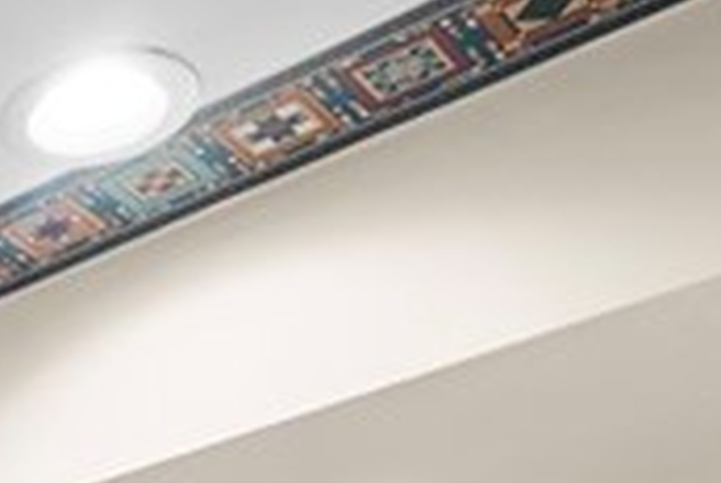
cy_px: 1266
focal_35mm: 94
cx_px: -573
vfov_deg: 11.3
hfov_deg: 17.6
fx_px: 1886
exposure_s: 1/2
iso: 400
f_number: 8
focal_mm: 15
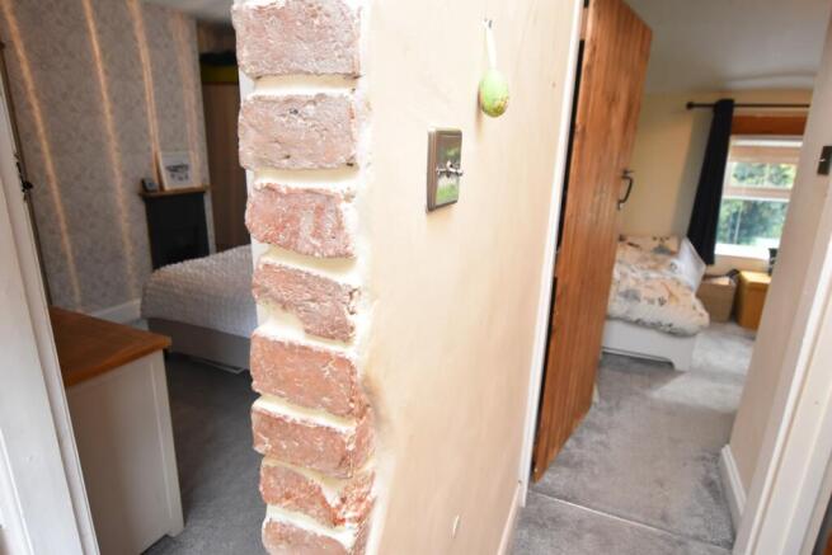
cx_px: 416
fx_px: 451
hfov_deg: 85.4
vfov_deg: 63.2
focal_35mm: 20
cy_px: 278
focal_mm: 13
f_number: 4
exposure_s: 1/125
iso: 1250
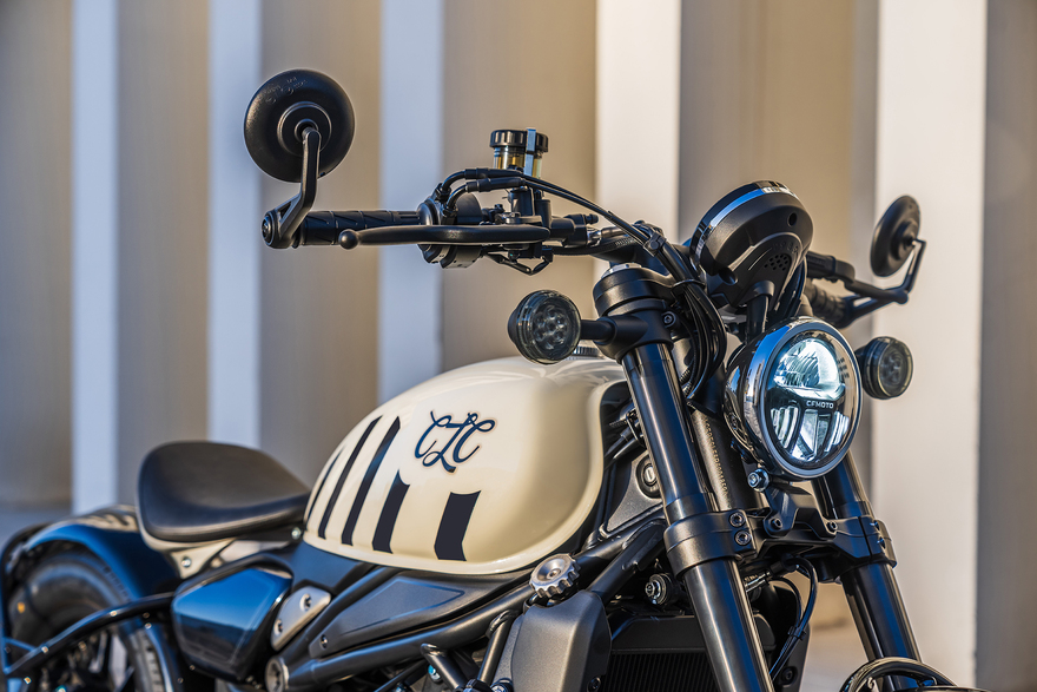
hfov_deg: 28.8
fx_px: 2017
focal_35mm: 70
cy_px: 346
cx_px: 518
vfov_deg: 19.5
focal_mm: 70
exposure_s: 1/400
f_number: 4
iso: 50
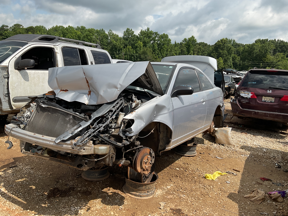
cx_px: 144
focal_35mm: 29
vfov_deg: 48.2
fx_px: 241
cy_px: 108
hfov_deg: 61.7
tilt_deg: -10.7
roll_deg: -3.4
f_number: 1.8
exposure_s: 1/2227
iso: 16
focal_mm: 3
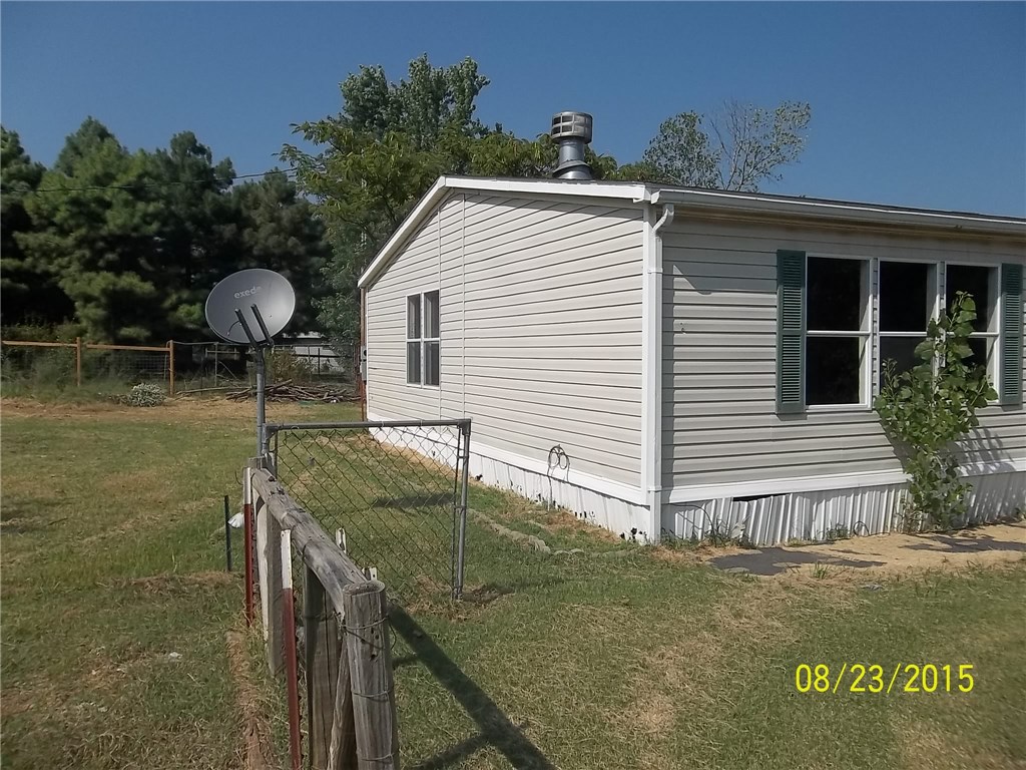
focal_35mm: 27
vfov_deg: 51.4
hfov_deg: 65.3
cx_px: 513
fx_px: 800
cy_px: 385
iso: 80
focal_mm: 4.9
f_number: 8.9
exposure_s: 1/320
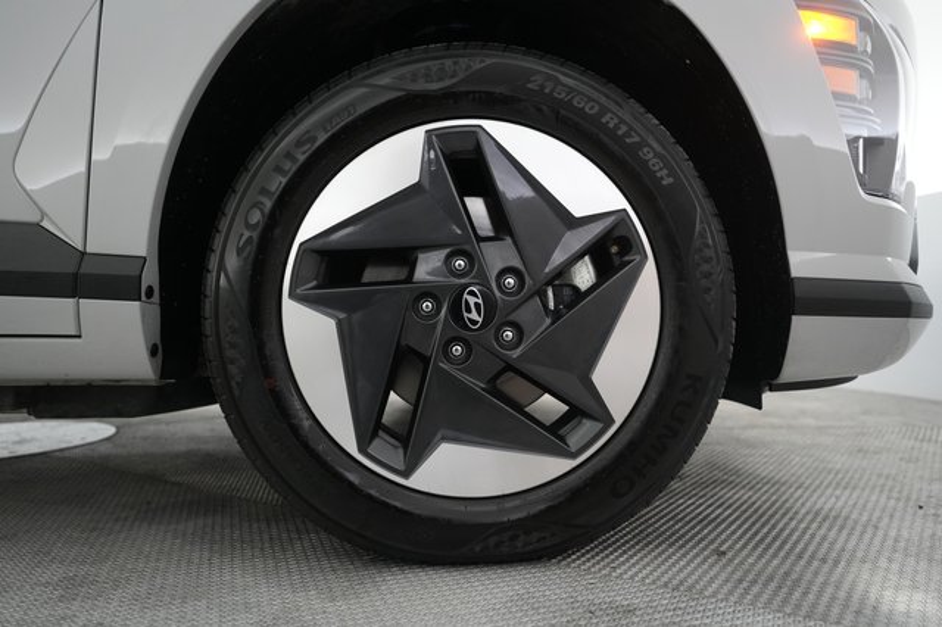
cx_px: 471
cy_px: 314
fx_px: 680
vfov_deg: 49.5
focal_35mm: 26
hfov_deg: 69.4
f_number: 2.8
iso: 3200
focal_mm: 26
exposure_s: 1/160
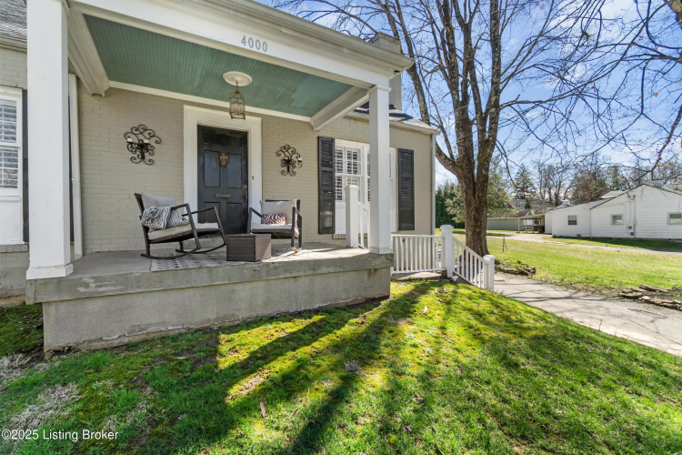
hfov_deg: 100.4
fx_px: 284
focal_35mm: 15
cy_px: 228
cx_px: 341
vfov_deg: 77.3
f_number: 9
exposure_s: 1/60
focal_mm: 10
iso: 400
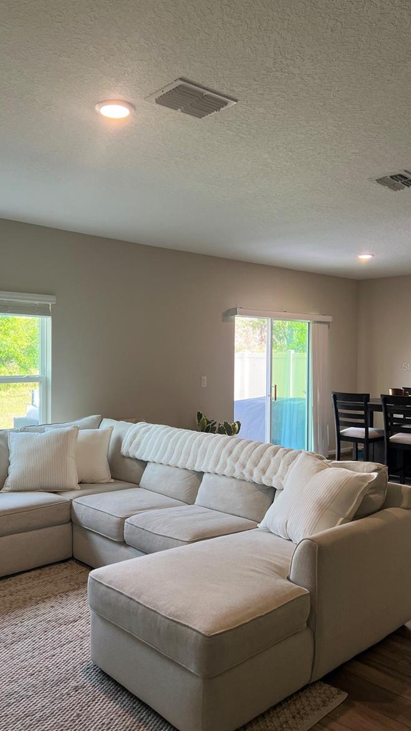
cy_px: 366
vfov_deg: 66.1
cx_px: 166
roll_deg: +0.1
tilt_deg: +0.2
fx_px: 562
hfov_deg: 40.0
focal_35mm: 29
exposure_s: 1/120
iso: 80
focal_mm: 5.7
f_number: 1.5
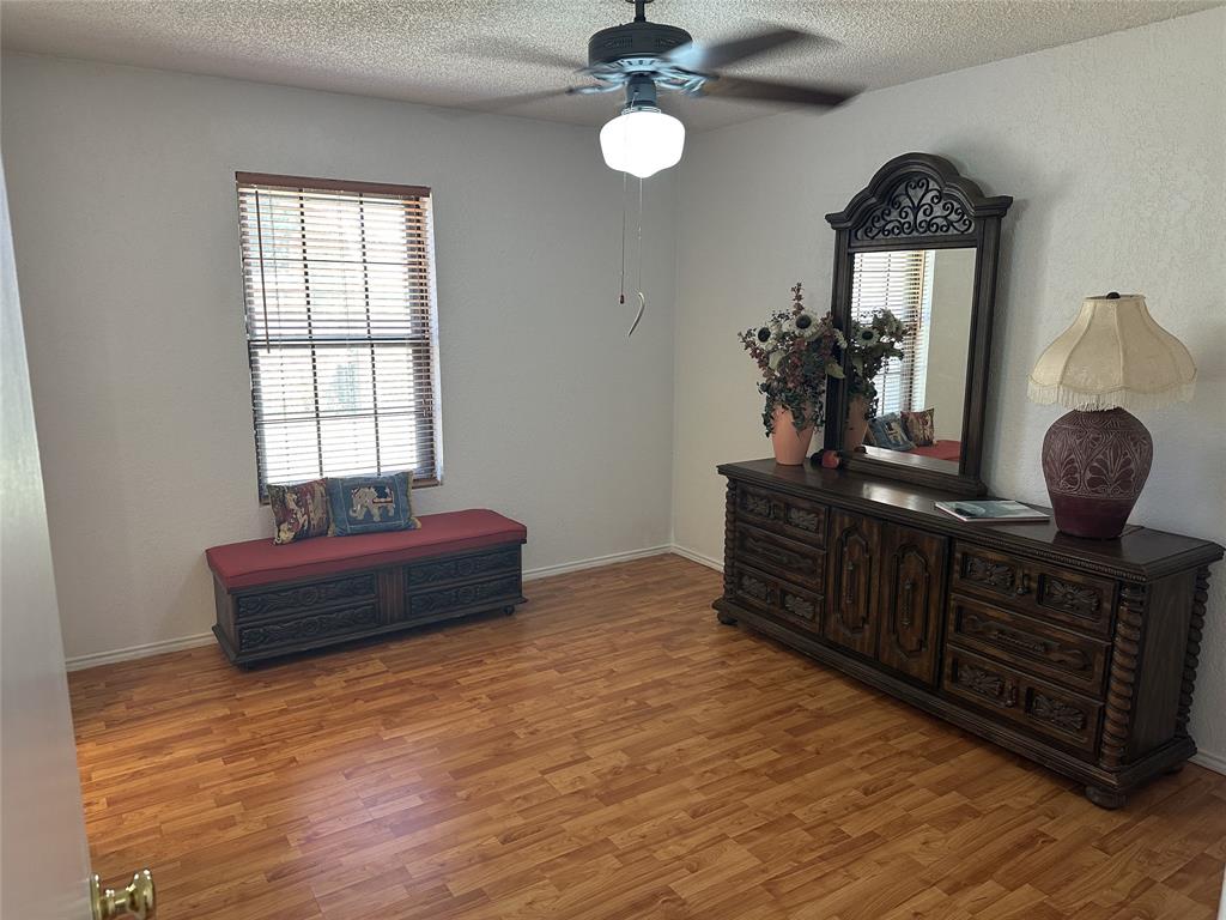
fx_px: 850
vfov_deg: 56.8
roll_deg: -0.2
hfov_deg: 71.6
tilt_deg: -10.4
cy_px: 460
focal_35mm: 24
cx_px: 613
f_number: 1.78
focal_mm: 6.86
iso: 200
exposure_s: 1/60
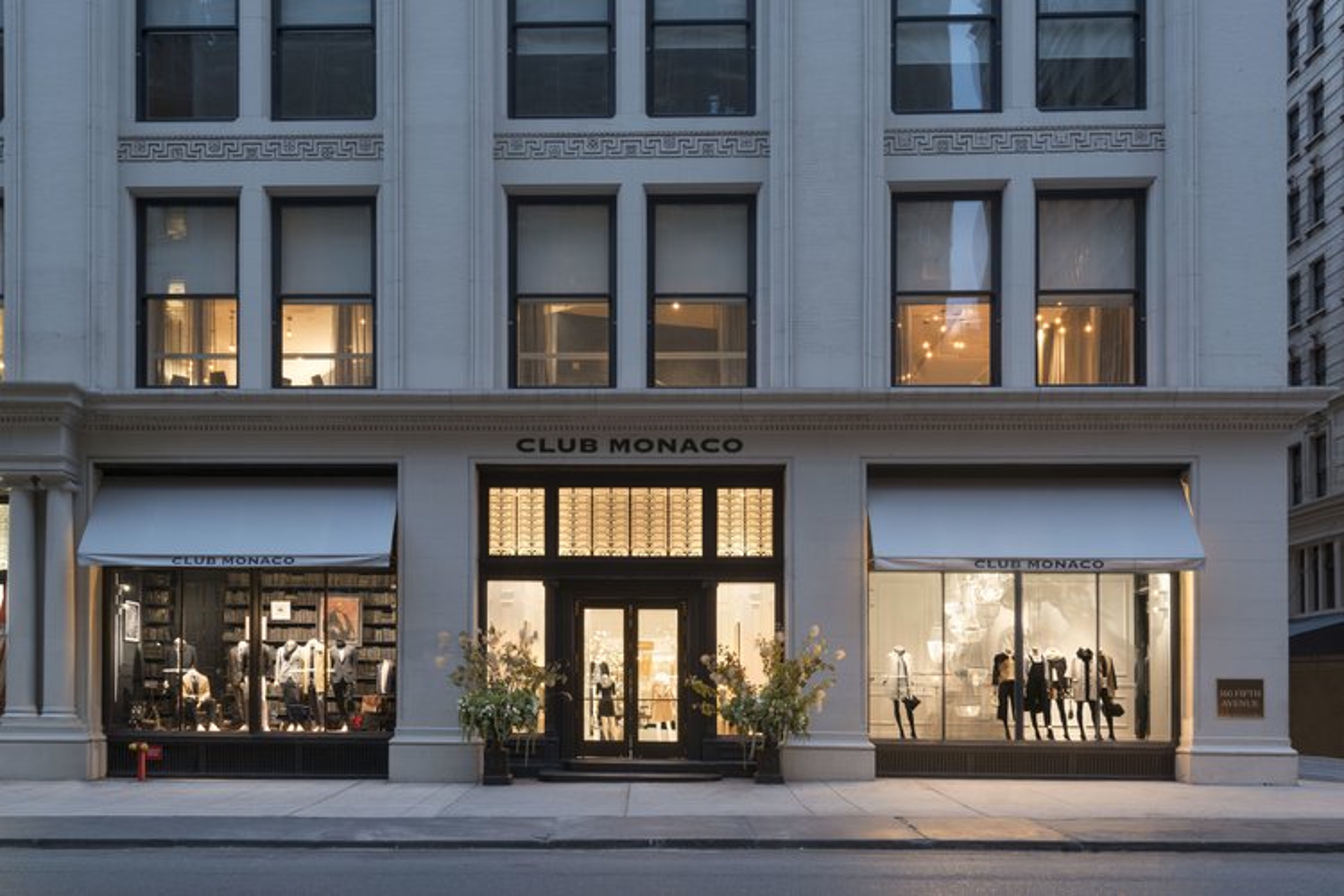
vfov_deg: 38.9
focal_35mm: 34
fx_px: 1269
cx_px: 672
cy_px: 448
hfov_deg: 55.8
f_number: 13
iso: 200
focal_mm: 34
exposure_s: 2
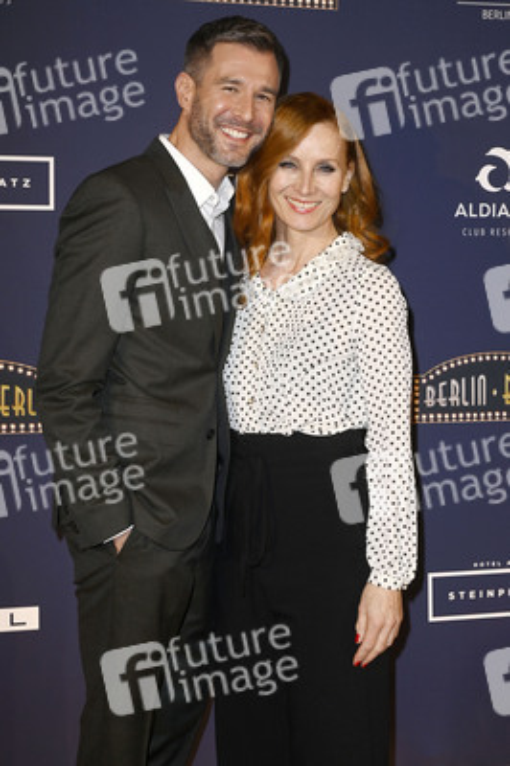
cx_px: 255
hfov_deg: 19.4
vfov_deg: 28.9
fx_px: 1490
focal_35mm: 70
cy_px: 383
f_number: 5.6
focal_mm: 70
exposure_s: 1/200
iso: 320
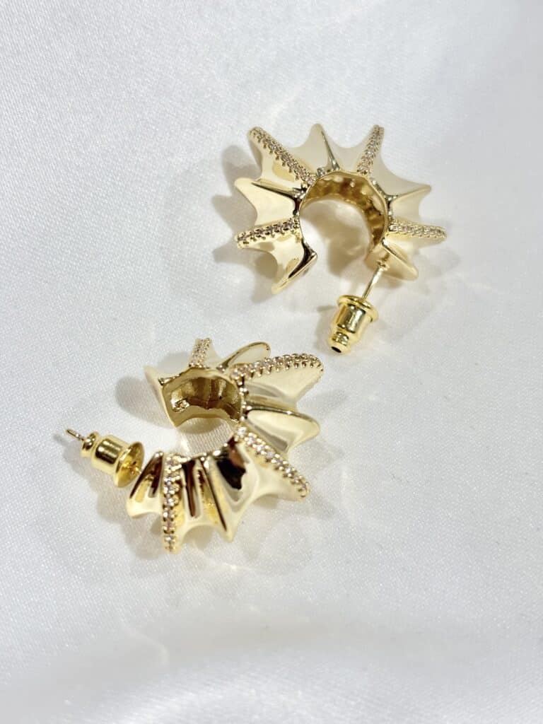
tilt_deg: -49.4
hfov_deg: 28.0
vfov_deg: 36.8
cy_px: 362
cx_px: 272
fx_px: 1088
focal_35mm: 52
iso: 32
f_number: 1.6
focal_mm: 5.96
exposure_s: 1/223
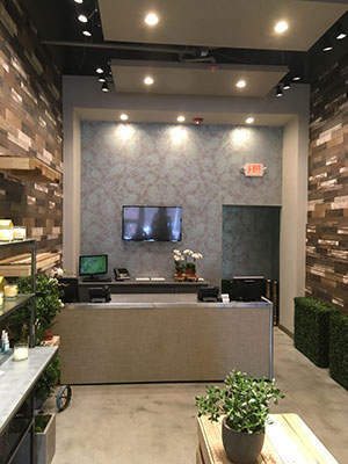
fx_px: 389
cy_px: 232
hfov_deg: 48.2
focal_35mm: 29
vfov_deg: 61.7
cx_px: 174
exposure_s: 1/30
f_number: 2.2
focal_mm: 4.15
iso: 100
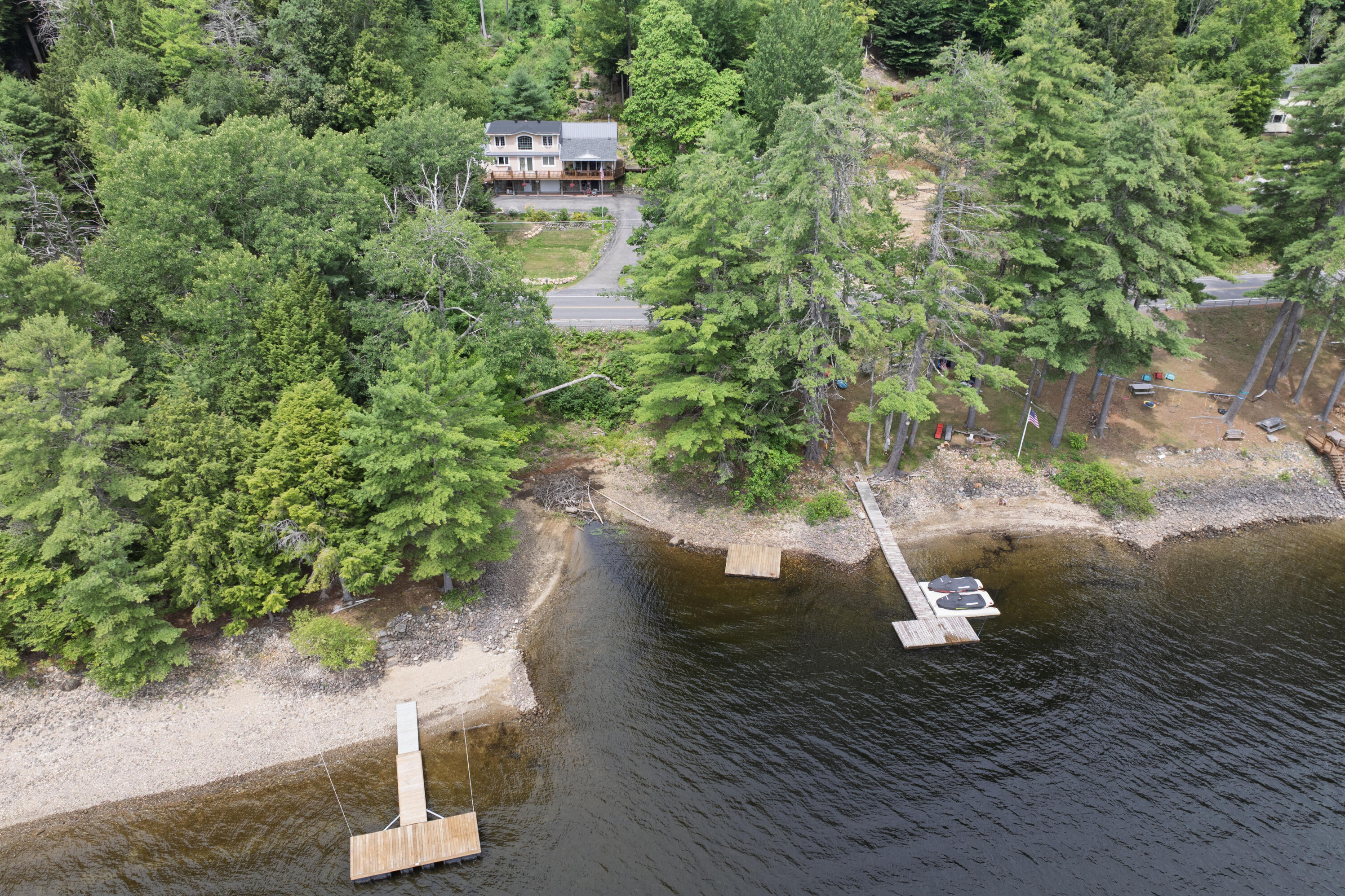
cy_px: 484
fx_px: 934
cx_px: 672
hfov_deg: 71.5
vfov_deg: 51.2
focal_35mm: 25
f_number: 2.8
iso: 100
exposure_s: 1/500
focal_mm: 12.29
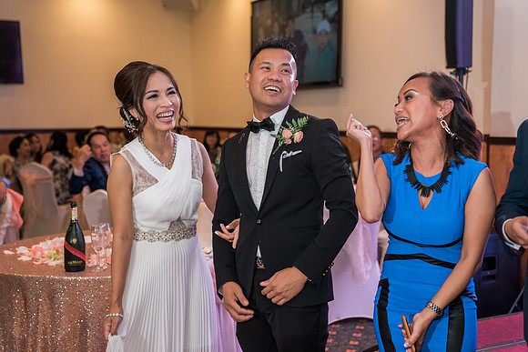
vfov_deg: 28.1
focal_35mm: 48
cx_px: 264
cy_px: 176
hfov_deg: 41.1
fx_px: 704
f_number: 2.8
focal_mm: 48
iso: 1000
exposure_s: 1/125
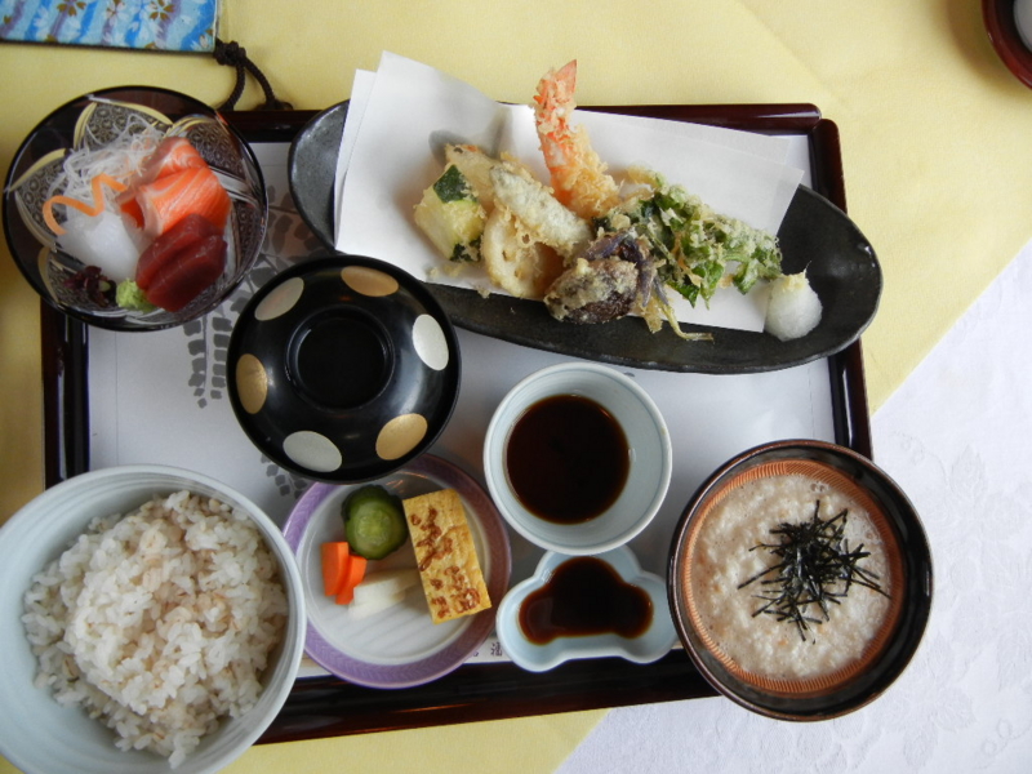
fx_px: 894
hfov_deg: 60.0
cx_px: 516
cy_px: 387
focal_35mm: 30
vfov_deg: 46.8
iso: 163
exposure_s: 1/30
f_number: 3.5
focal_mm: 5.4
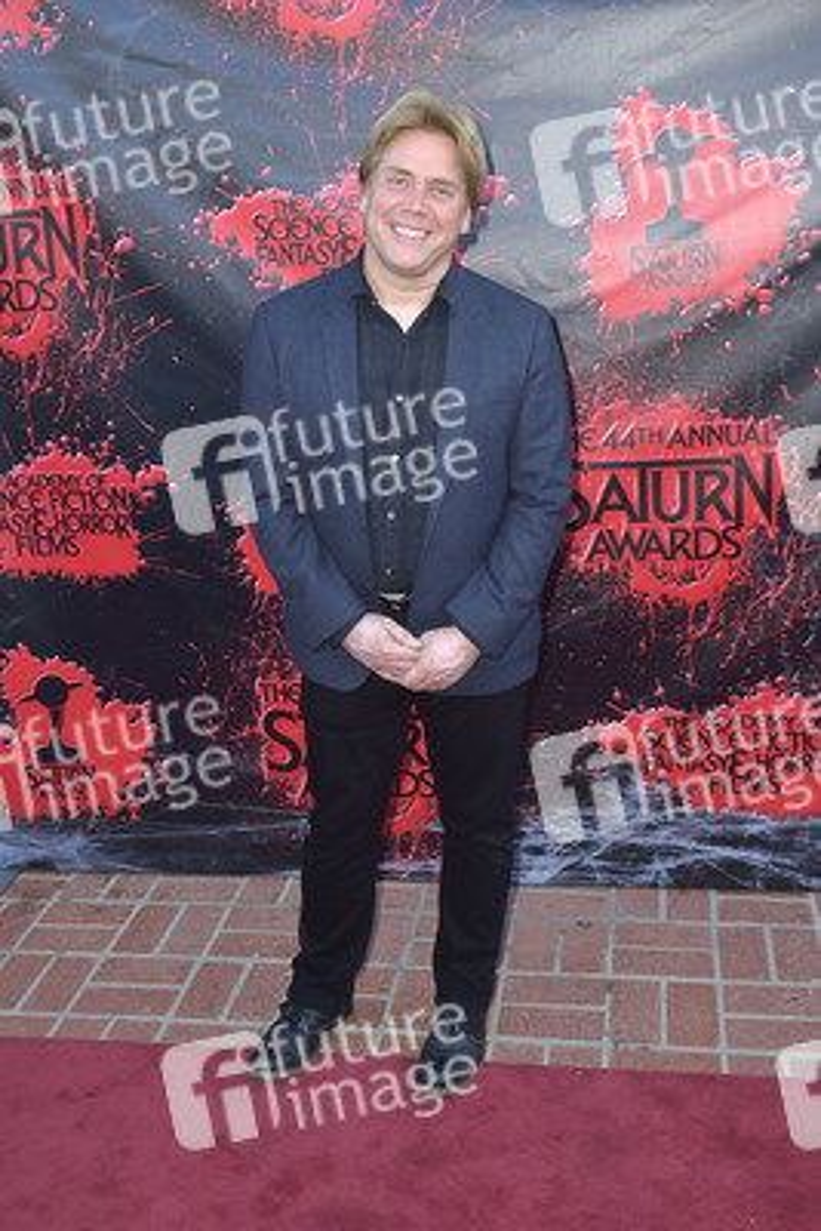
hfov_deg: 37.9
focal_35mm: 35
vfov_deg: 54.4
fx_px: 1196
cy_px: 616
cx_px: 410
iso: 250
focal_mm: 35
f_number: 6.3
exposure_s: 1/250
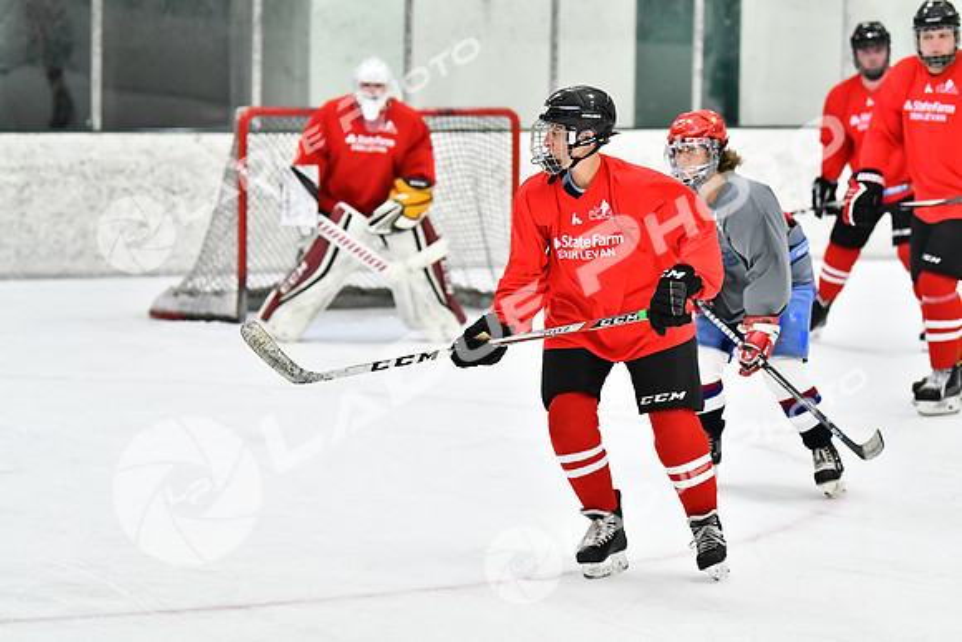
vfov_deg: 9.0
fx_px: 4089
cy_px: 321
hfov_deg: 13.4
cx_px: 481
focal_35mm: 153
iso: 5000
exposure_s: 1/1250
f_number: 2.8
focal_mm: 102
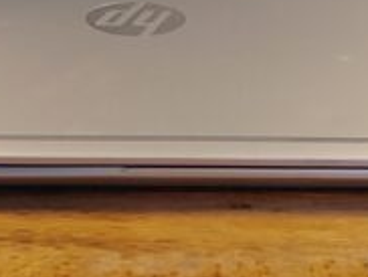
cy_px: 230
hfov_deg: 24.7
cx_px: 162
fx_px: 841
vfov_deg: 18.5
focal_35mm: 79
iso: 50
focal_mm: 1.6
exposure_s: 1/33
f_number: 2.2
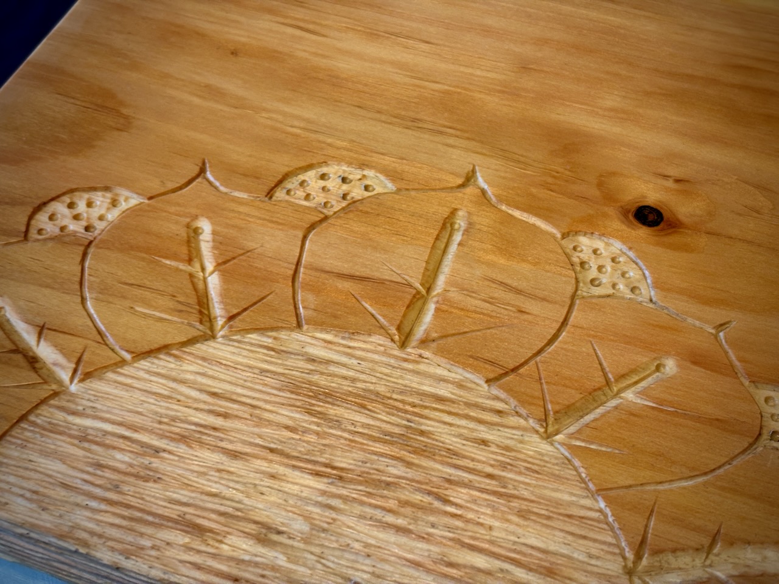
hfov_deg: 36.8
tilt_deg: -50.6
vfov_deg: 28.0
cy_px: 292
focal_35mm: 52
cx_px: 390
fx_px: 1170
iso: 160
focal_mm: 5.96
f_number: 1.6
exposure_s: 1/60
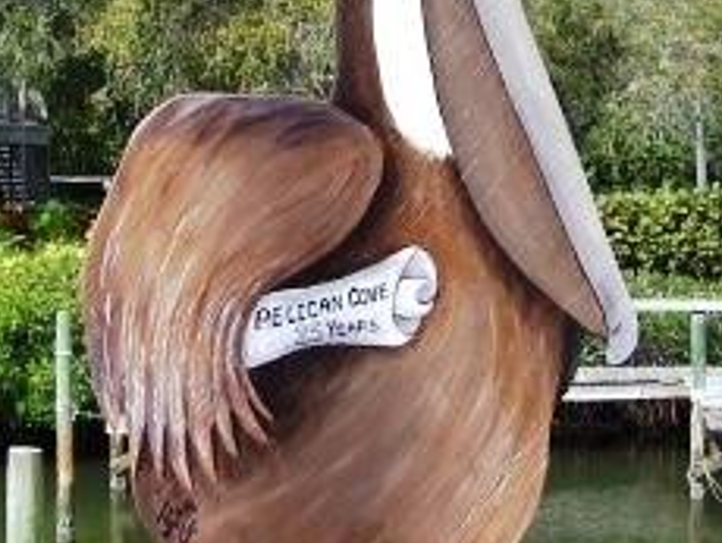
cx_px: 352
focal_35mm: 80
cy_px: 176
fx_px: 1670
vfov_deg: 18.4
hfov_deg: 24.4
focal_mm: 6
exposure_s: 1/750
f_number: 3
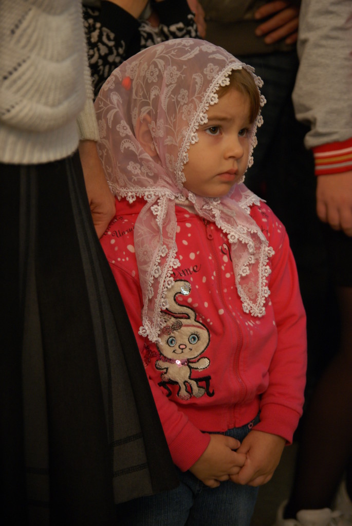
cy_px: 263
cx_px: 176
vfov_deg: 27.0
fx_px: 1097
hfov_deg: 18.2
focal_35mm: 75
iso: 400
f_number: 2.8
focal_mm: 50
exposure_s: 1/15
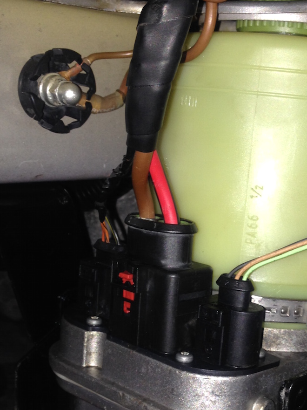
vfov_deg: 31.8
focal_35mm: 60
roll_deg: -5.6
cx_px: 207
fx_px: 709
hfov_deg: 24.3
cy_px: 283
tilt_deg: -14.3
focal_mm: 4.12
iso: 50
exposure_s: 1/21
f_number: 2.4
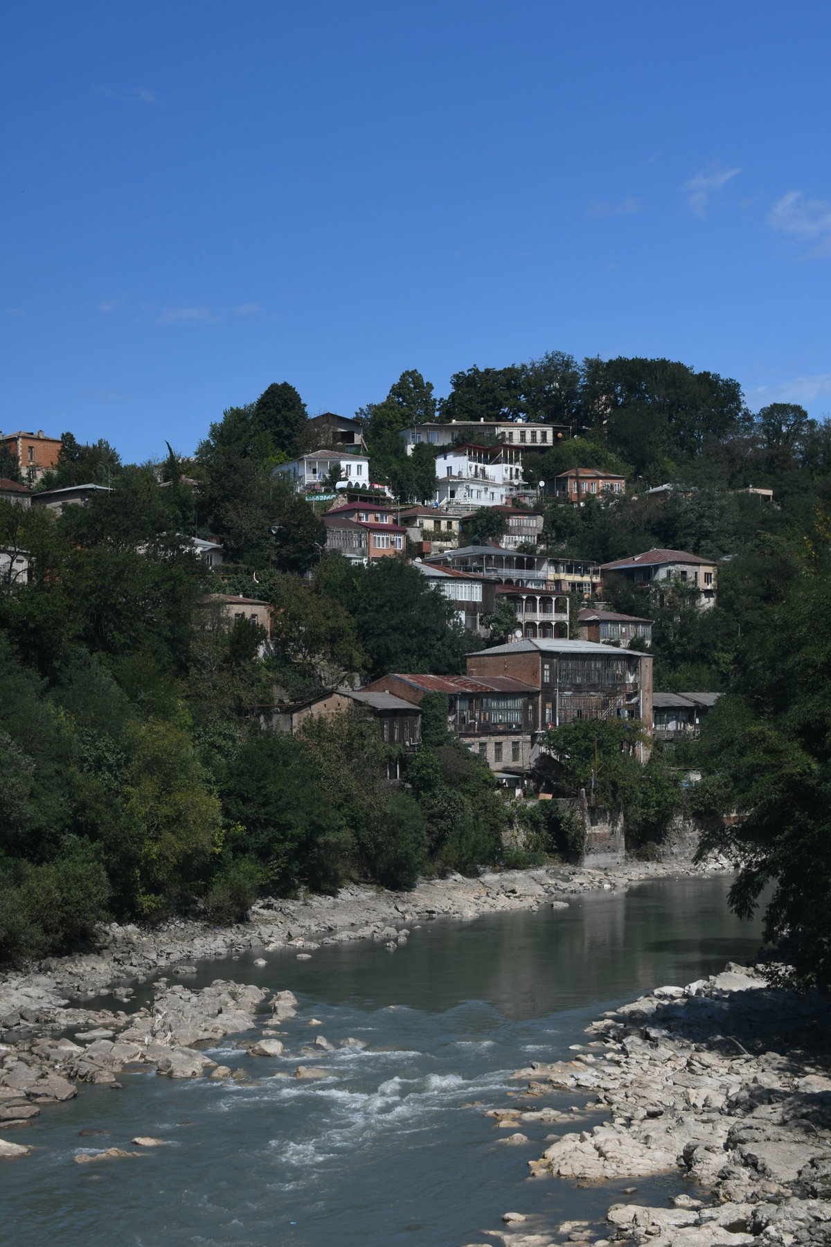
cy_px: 624
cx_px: 416
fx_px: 1973
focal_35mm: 57
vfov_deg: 35.1
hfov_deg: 23.8
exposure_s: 1/160
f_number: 8
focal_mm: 38
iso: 100
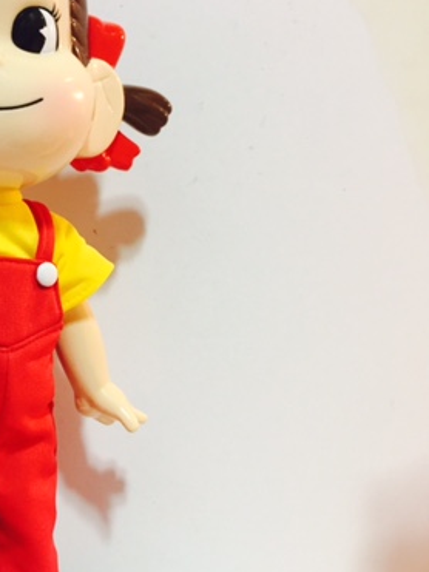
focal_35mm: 50
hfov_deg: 28.2
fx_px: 827
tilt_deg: -10.2
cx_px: 62
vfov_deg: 38.0
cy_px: 358
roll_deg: -1.6
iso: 160
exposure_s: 1/33
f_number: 2.2
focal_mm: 4.15
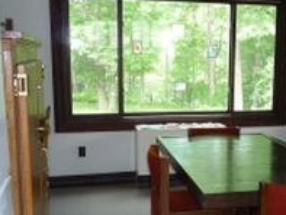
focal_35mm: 56
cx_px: 219
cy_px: 137
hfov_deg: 33.5
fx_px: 463
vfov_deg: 26.0
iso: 200
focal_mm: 5.2
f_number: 3.3
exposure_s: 1/30
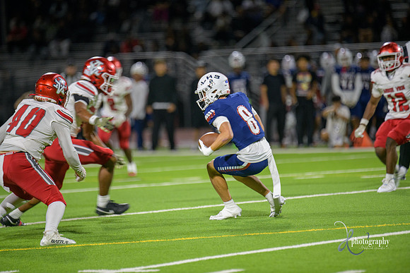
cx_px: 205
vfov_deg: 4.6
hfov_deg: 6.9
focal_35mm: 300
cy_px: 136
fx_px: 3417
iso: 1250
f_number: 2.8
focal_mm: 300
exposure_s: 1/250
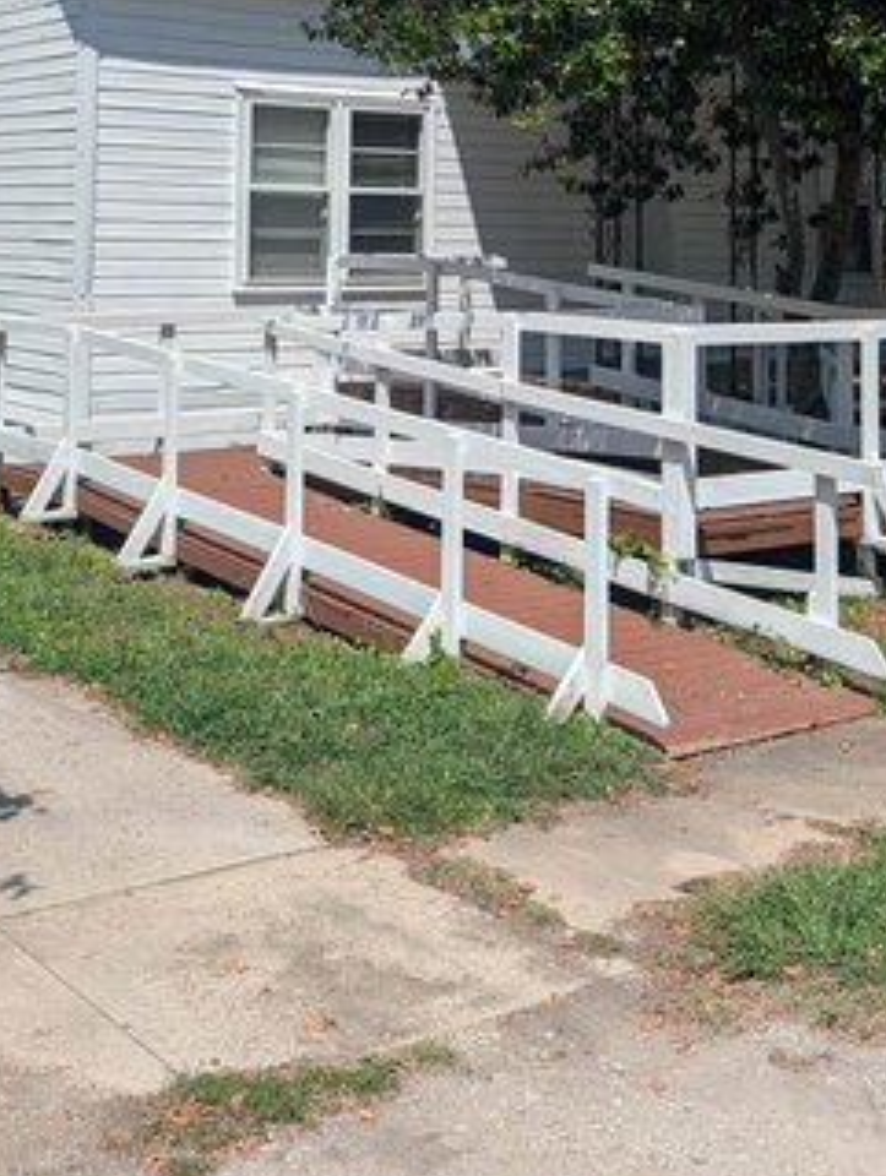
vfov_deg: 34.8
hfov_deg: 28.6
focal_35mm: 51
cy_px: 70
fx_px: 1736
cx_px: 482
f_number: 1.68
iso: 20
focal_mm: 6.9
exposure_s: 1/1577
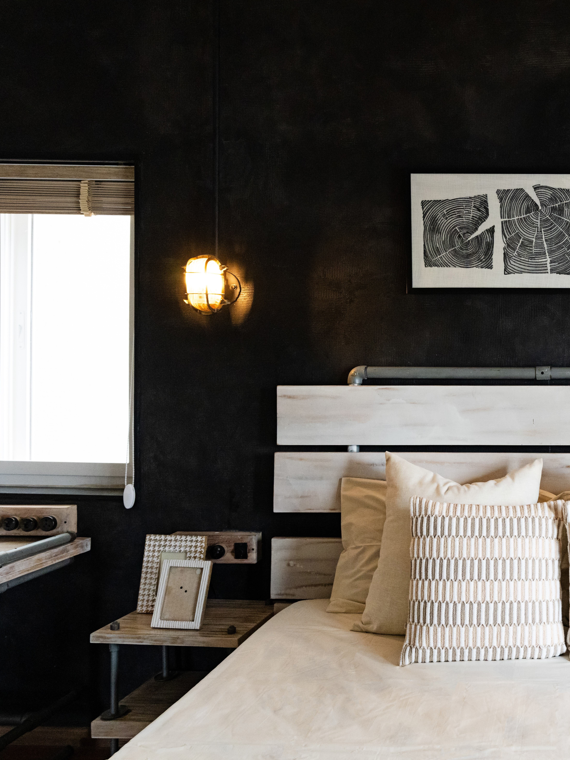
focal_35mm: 29
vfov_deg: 61.7
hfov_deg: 41.9
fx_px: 637
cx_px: 568
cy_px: 380
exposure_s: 1/100
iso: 4000
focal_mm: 20
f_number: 5.6
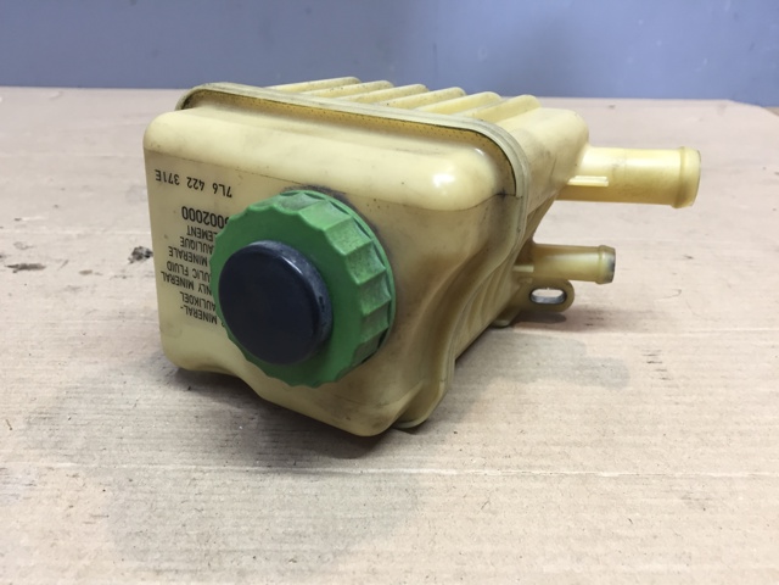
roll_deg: -2.2
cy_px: 292
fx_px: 653
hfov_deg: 61.7
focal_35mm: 29
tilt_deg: -25.5
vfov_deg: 48.2
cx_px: 390
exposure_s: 1/33
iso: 80
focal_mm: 4.15
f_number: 2.2
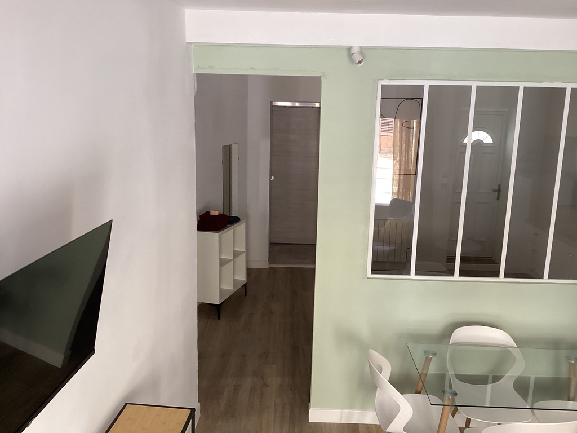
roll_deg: -1.8
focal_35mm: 31
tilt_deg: -12.1
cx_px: 288
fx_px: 517
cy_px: 216
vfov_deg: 45.4
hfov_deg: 58.4
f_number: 2.4
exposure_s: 1/50
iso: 160
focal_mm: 3.3
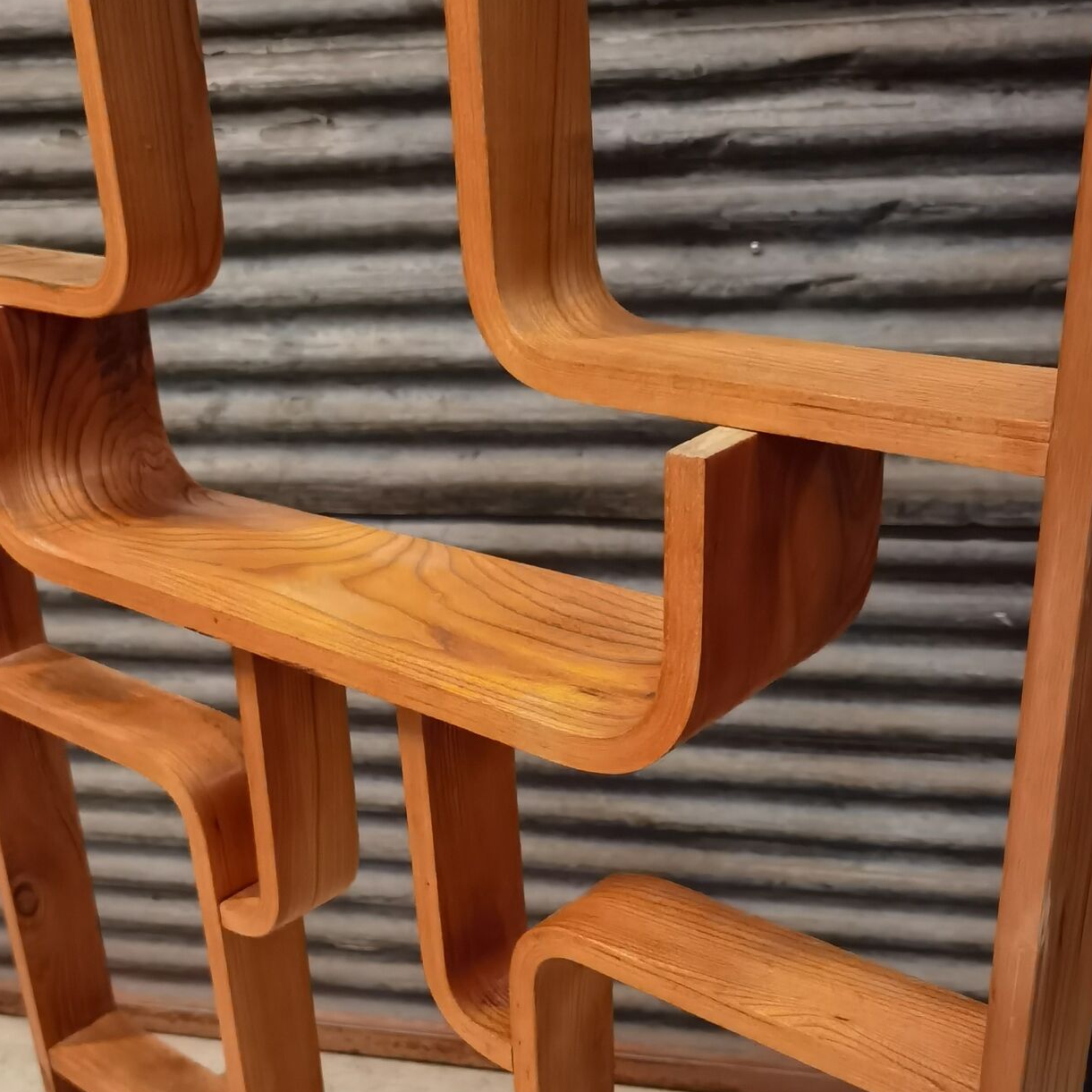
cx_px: 465
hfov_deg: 39.9
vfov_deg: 39.5
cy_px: 746
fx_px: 1499
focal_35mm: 42
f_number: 1.9
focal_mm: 6.71
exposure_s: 1/100
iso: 2000
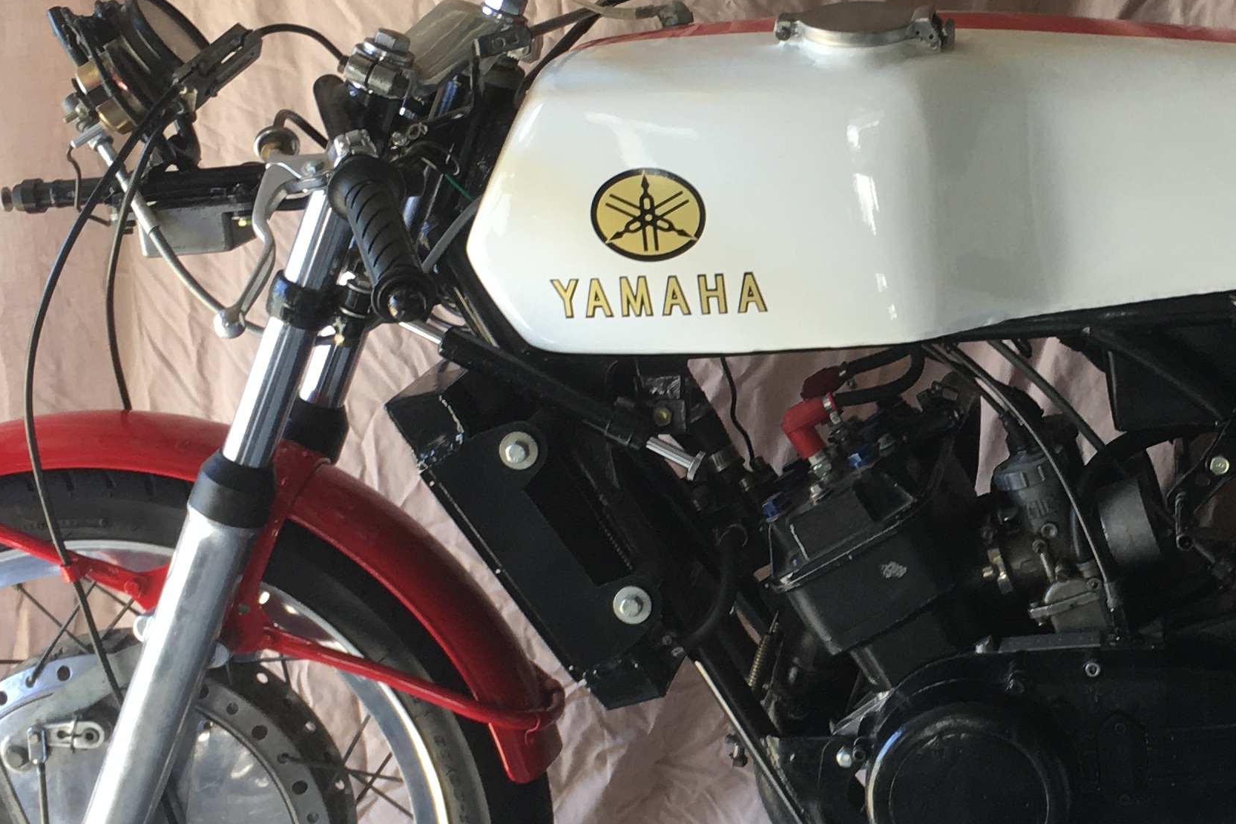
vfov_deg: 18.7
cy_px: 415
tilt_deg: -12.9
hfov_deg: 27.0
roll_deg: +2.5
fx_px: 2506
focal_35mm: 73
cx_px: 1040
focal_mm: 4.15
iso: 32
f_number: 2.2
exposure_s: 1/50
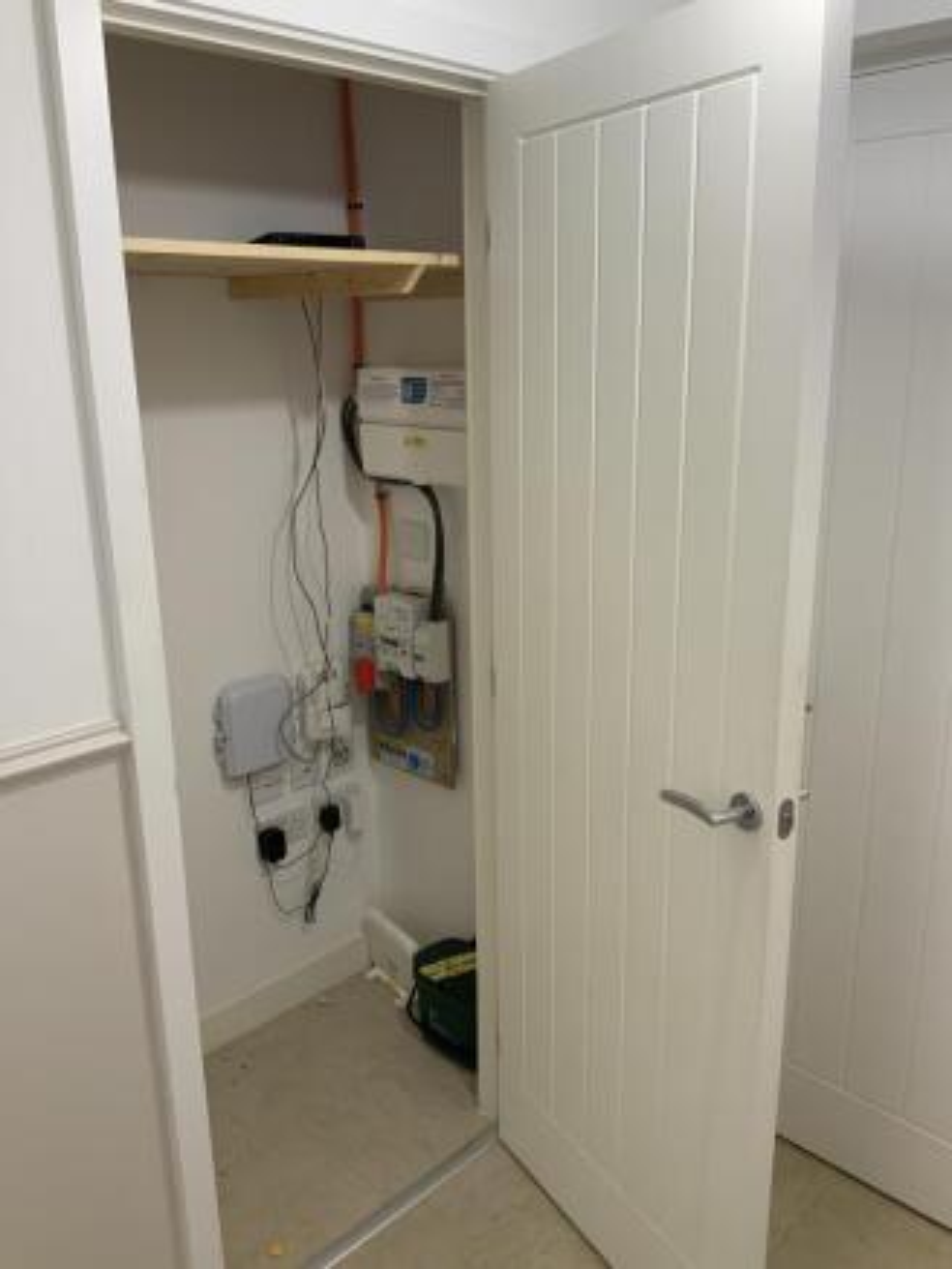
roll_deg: +0.8
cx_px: 476
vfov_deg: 61.6
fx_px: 1063
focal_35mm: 29
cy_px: 634
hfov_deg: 48.2
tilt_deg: -14.1
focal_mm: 3
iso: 64
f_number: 1.8
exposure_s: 1/60
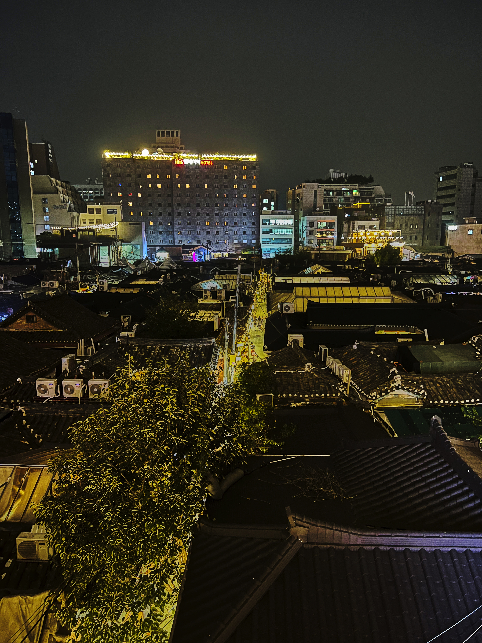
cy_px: 322
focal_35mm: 26
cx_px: 241
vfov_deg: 67.3
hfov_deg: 53.1
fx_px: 483
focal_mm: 5.7
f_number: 1.5
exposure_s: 1/15
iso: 640
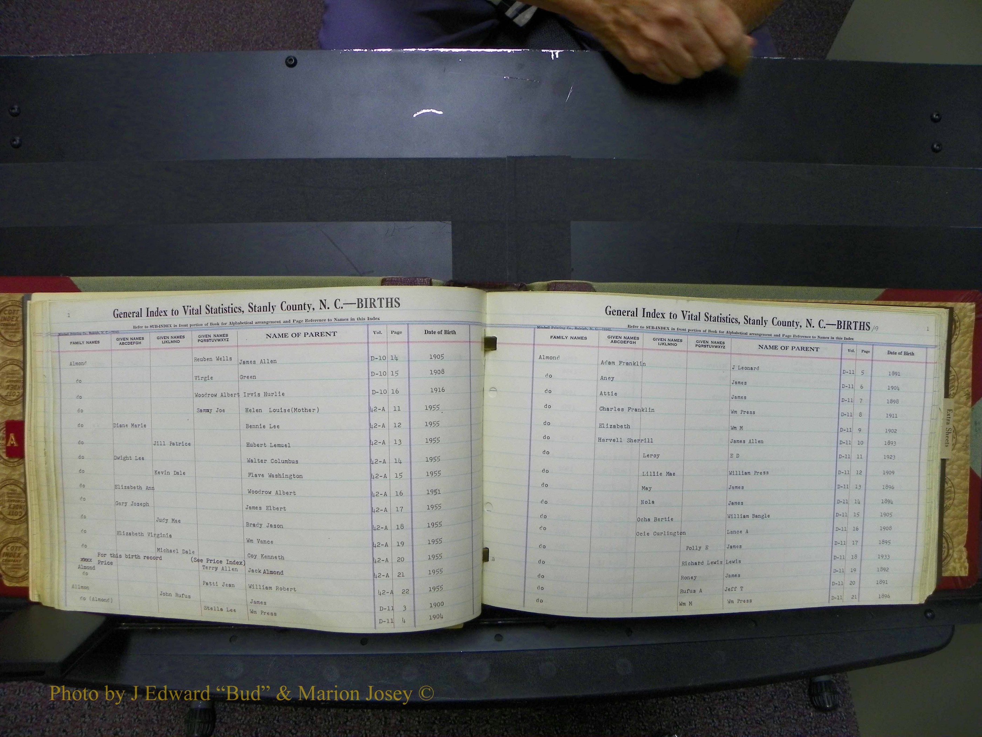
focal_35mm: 26
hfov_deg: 67.3
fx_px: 738
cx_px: 491
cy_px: 368
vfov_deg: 53.1
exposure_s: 1/30
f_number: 2.8
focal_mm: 4.6
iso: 100
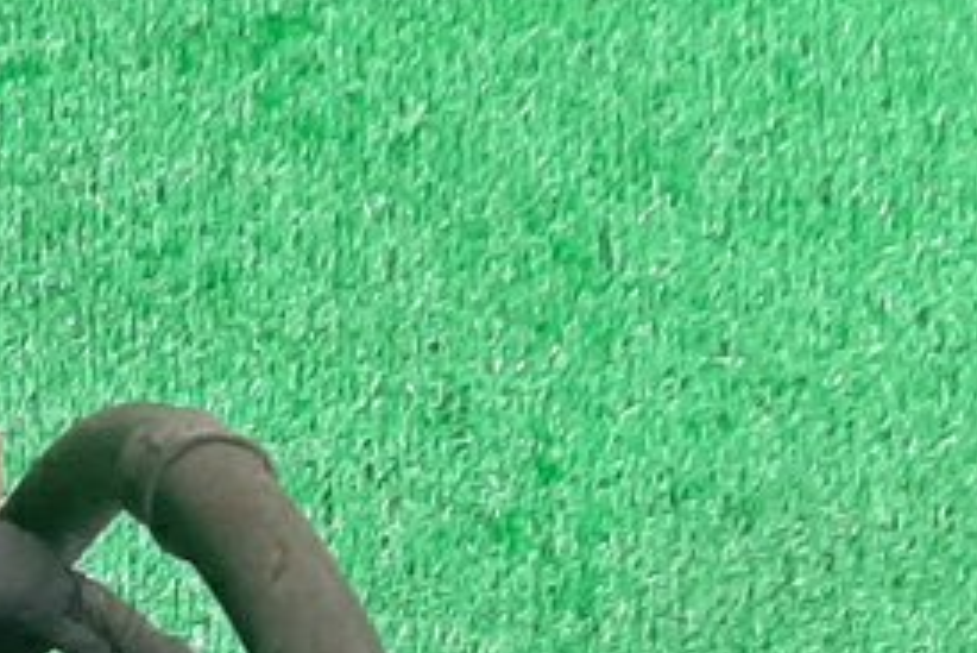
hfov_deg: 12.4
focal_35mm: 142
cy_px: 1224
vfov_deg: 9.2
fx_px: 3856
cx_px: -1116
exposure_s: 1/50
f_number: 1.7
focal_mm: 3.93
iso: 130
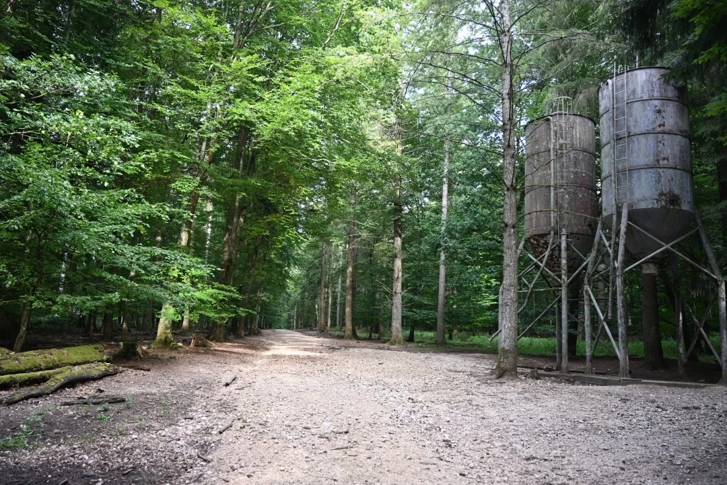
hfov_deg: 65.5
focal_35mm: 28
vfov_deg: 46.4
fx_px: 565
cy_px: 242
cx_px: 364
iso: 500
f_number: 4
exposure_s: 1/125
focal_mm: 28
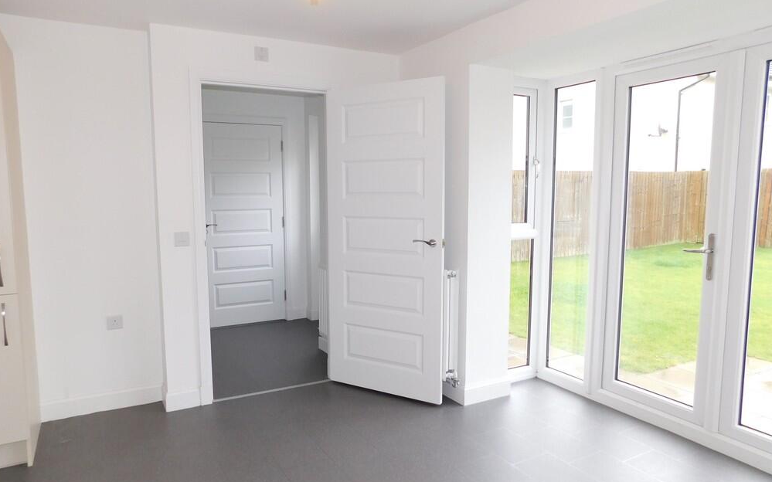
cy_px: 245
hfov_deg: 72.5
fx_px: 526
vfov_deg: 49.3
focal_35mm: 25
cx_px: 378
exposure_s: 1/30
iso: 160
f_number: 3
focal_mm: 4
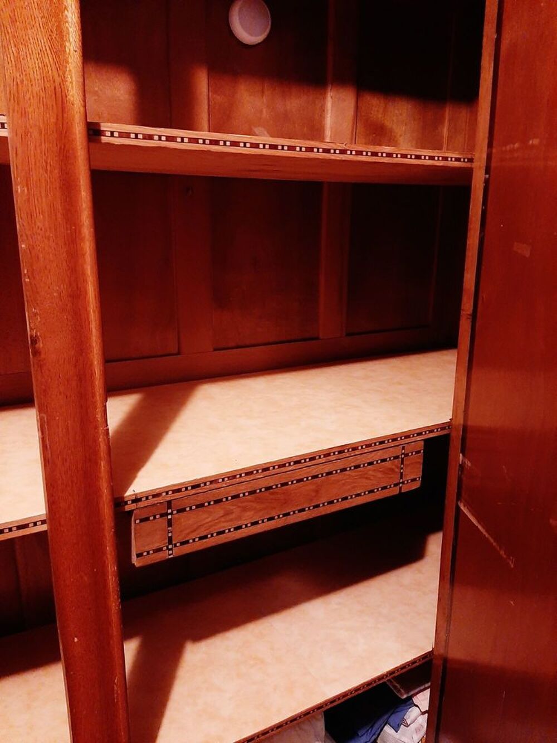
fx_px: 558
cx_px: 278
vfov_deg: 67.3
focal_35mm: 26
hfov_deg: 53.1
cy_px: 372
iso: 500
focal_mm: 3.93
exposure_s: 1/25
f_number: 1.7
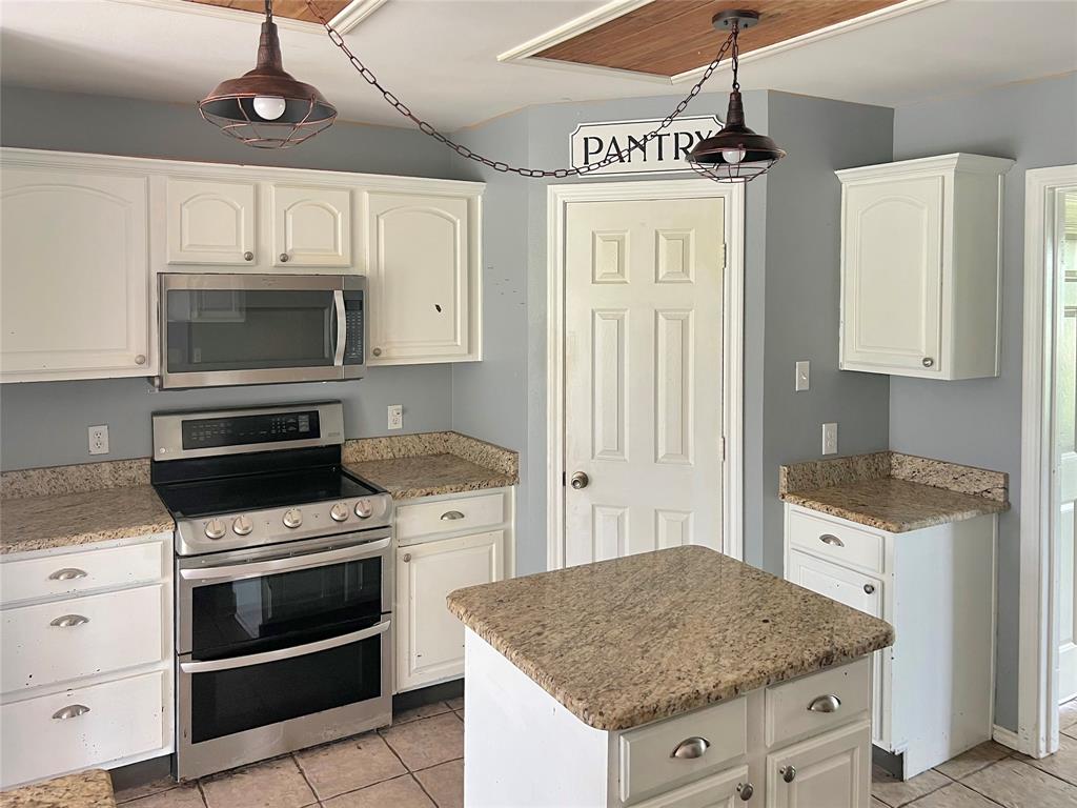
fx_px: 809
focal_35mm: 26
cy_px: 404
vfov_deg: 53.1
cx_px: 538
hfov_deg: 67.3
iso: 125
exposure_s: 1/63
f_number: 1.5
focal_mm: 5.7
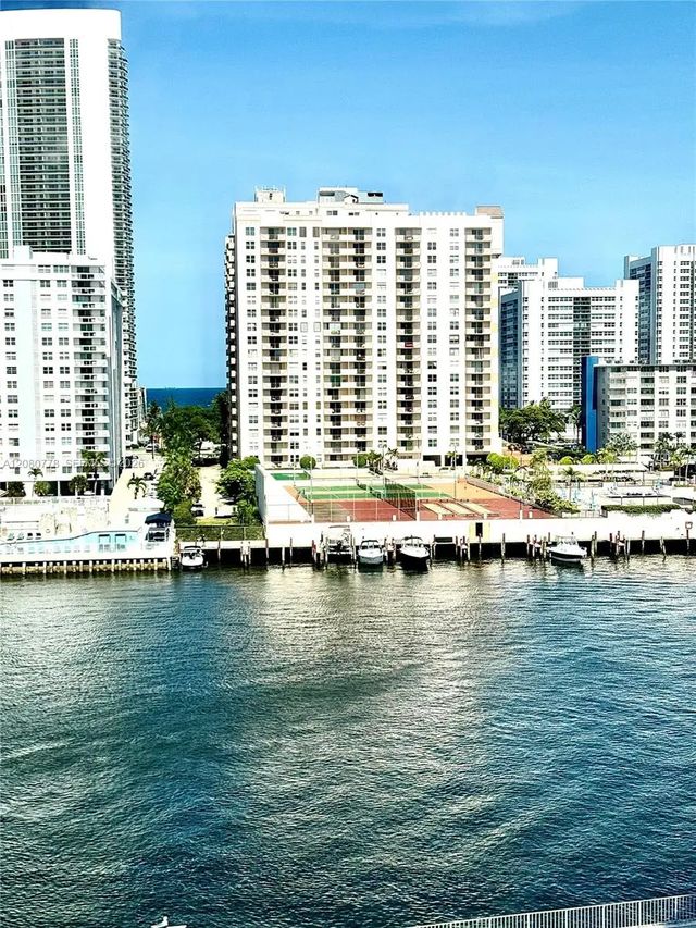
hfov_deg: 30.3
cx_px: 348
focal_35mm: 48
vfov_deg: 39.7
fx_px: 1286
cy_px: 464
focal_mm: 6.76
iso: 64
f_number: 1.78
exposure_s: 1/10526
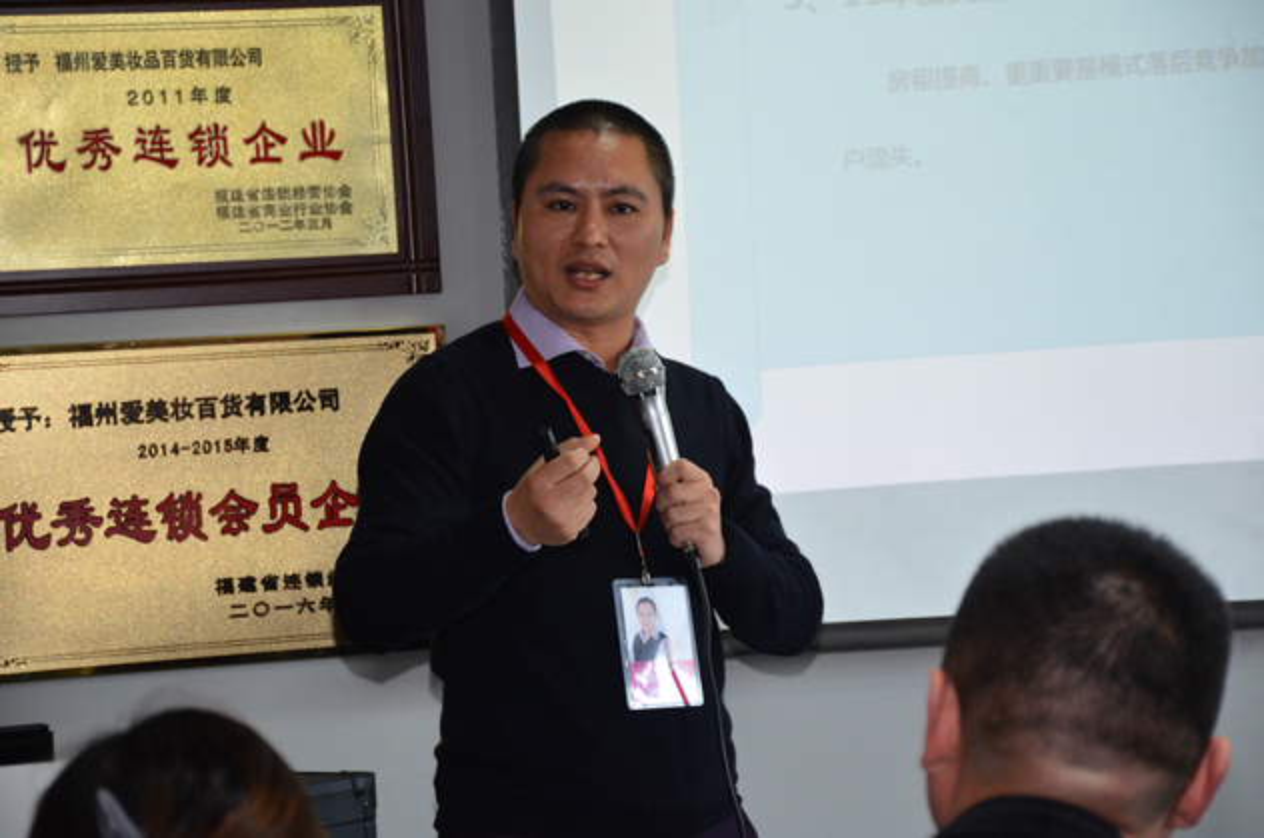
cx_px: 632
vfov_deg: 9.6
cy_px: 419
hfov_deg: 14.4
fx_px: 4994
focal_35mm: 142
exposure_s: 1/80
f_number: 5.3
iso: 800
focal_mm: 95
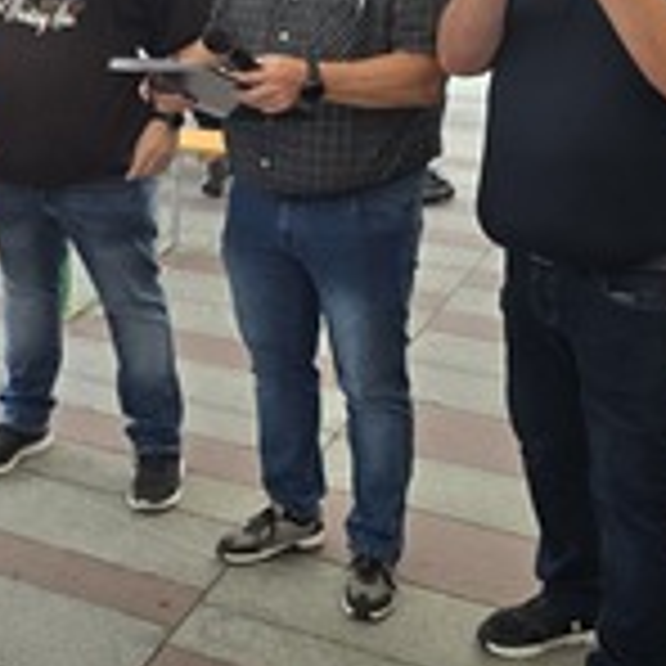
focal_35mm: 62
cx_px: -54
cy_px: 144
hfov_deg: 25.8
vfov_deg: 27.2
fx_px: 1350
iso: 125
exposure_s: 1/180
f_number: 1.7
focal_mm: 6.3
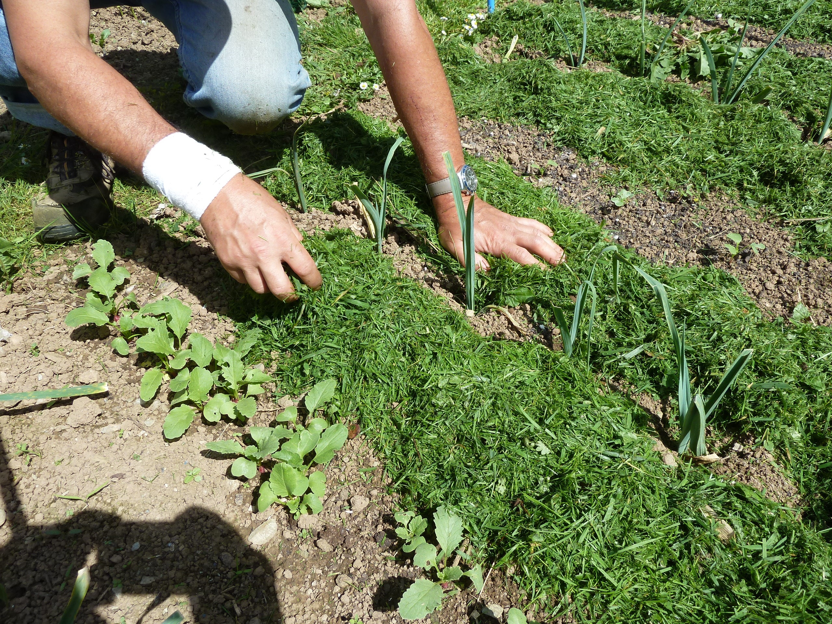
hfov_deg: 69.4
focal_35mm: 25
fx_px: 601
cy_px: 312
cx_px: 416
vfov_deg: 54.9
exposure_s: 1/400
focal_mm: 4.1
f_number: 4
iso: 80
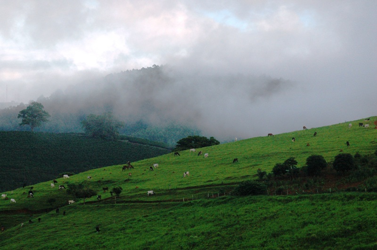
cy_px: 125
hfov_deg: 10.6
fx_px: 2040
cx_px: 188
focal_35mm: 195
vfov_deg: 7.0
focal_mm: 130
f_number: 7.1
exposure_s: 1/800
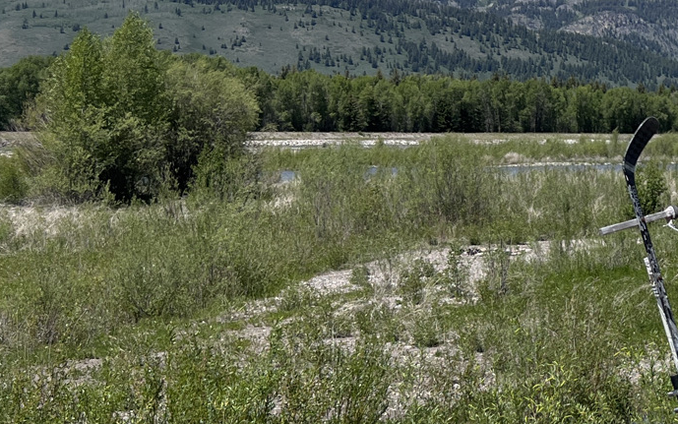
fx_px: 1479
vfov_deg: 16.3
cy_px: 226
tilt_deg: -2.4
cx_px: 886
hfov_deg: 22.9
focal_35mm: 80
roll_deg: +0.5
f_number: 1.5
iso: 50
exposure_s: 1/4444
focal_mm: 5.7
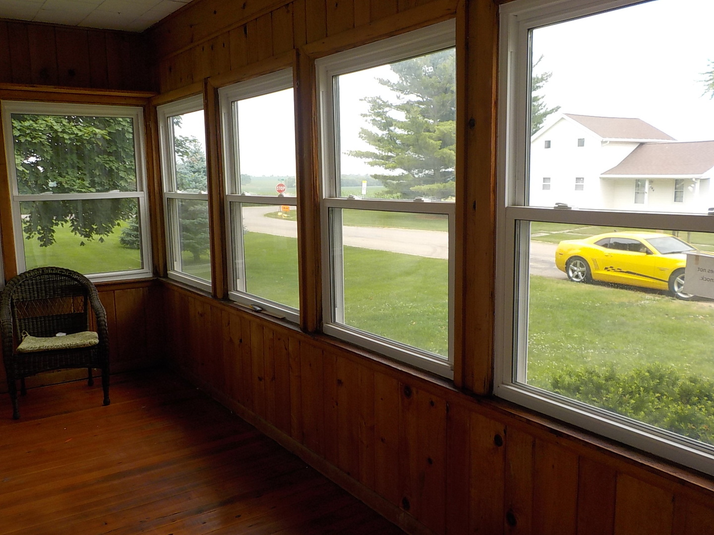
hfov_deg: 60.0
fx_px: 619
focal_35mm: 30
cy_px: 268
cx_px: 357
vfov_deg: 46.8
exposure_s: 1/200
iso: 125
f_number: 3.3
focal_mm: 4.1
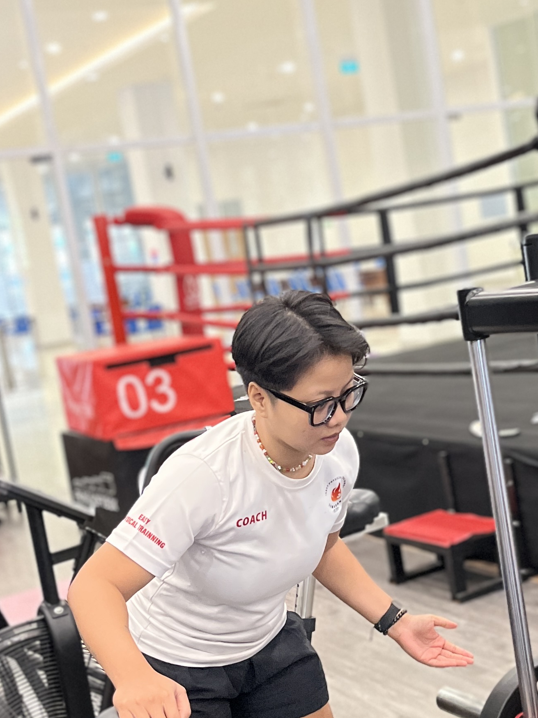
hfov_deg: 24.2
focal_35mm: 60
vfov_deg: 32.1
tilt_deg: -8.7
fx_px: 1244
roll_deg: +8.8
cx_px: 386
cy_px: 408
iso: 250
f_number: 1.6
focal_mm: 5.1
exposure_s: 1/50
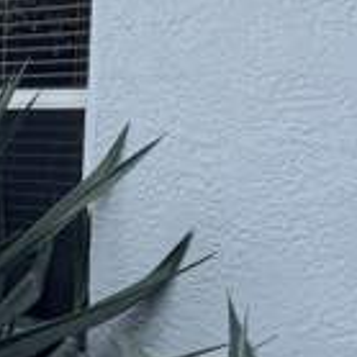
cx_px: -601
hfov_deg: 11.1
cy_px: 108
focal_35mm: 122
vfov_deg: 14.3
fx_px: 1423
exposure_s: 1/1869
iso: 80
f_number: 1.78
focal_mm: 6.76
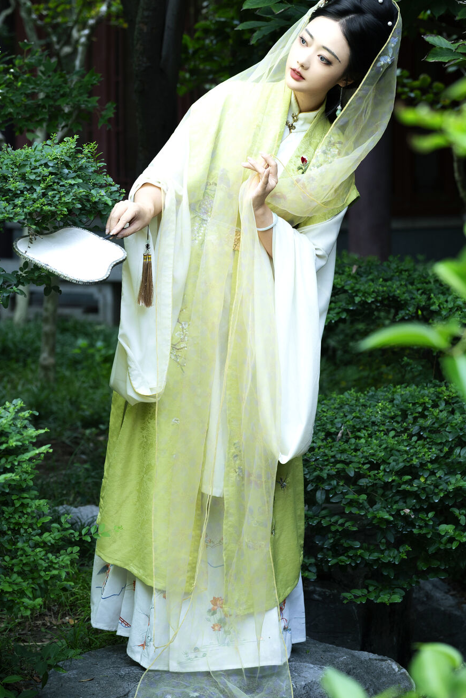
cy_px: 279
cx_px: 261
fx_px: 2018
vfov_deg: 19.6
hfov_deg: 13.2
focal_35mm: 104
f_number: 4
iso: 320
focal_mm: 76
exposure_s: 1/200
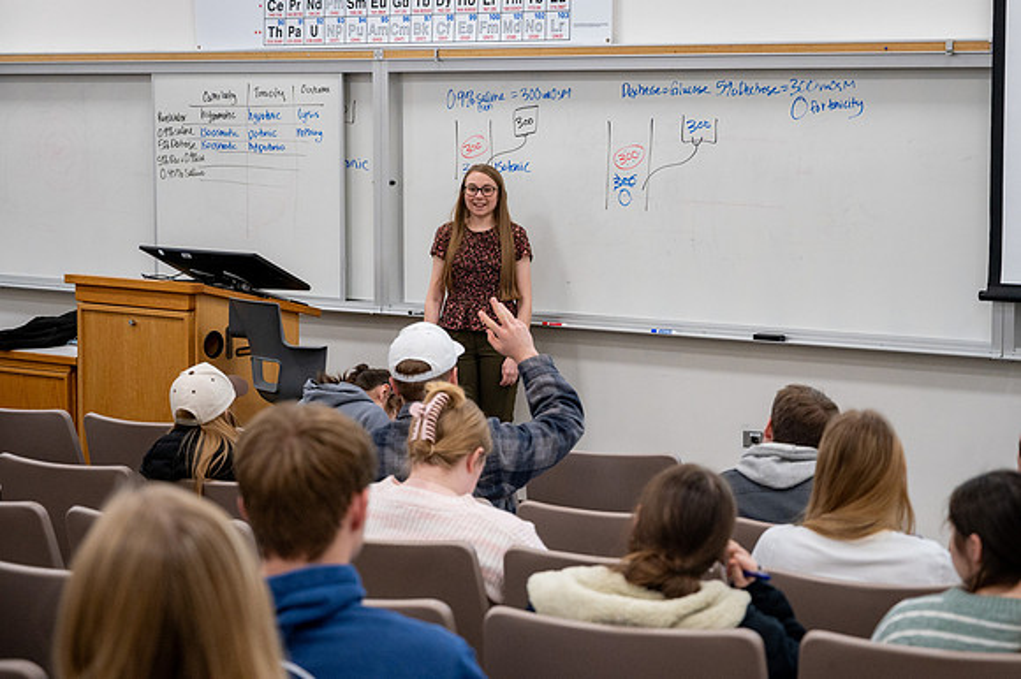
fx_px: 2121
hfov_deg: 27.1
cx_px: 563
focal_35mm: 75
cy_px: 288
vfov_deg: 18.2
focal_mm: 65
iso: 2000
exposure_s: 1/400
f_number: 4
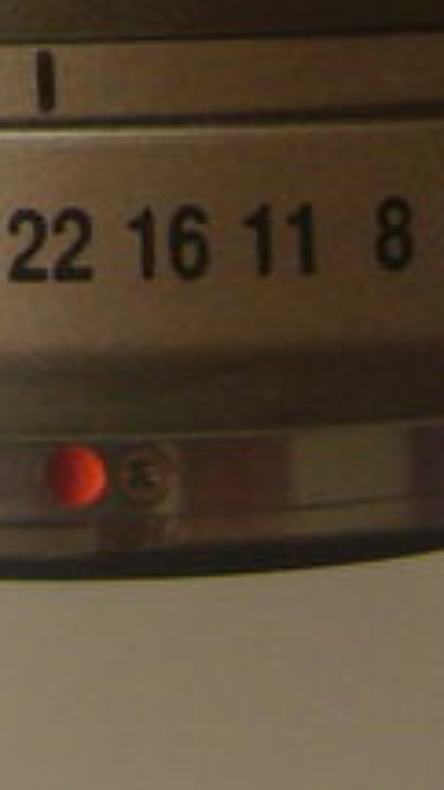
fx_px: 3703
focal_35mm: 177
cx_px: 33
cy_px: -514
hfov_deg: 6.8
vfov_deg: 11.5
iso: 100
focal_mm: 5.8
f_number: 2.8
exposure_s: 1/25
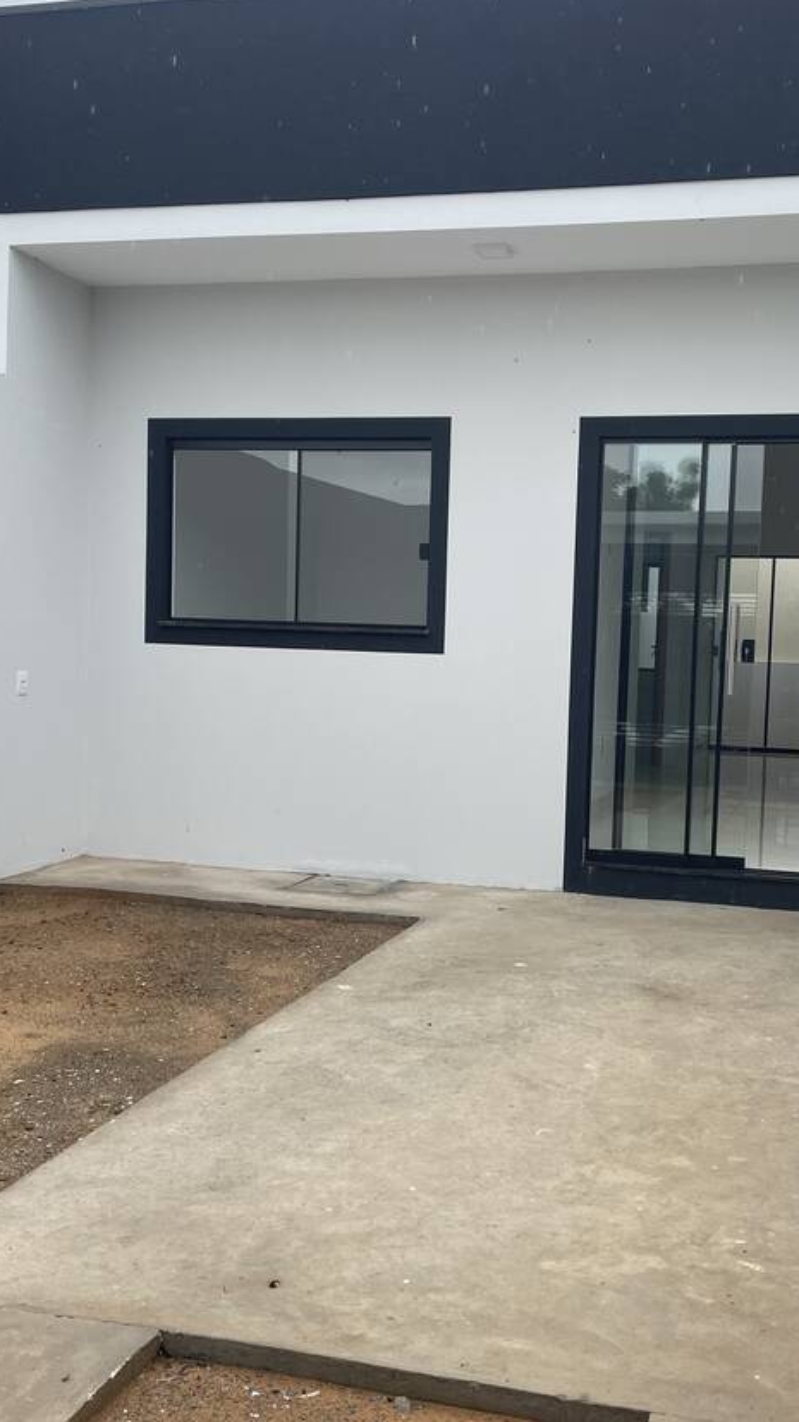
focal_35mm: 37
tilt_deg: -4.2
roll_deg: -2.0
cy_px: 729
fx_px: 1394
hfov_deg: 31.9
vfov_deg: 54.0
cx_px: 495
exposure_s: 1/779
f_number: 1.6
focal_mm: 4.2
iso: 32
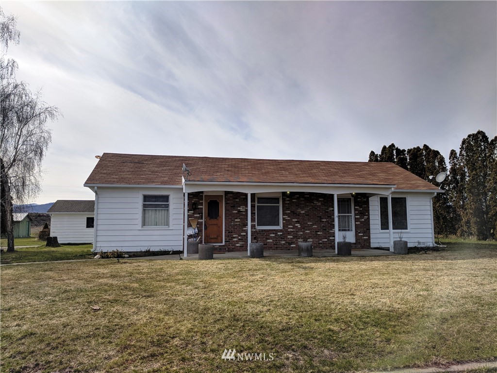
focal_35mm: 26
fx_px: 373
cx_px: 248
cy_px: 186
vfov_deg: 53.1
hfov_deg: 67.3
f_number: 2
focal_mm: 4.67
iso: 51
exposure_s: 1/3876
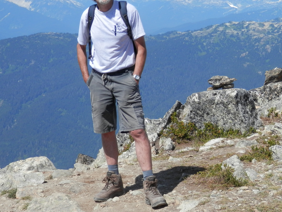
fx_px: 815
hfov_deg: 19.6
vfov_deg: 14.8
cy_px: 89
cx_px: 166
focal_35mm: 100
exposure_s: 1/640
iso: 80
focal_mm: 13.1
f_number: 4.5
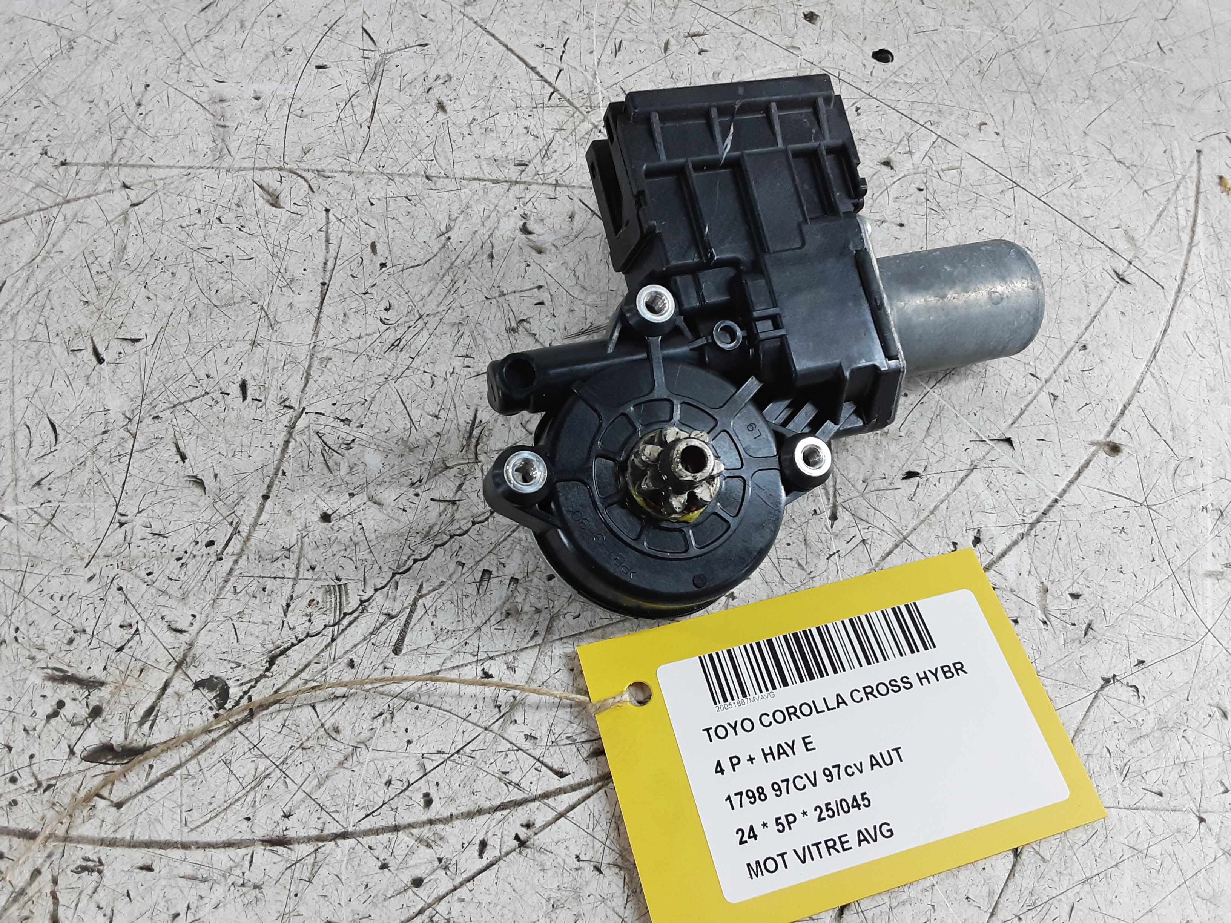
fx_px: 960
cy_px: 462
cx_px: 616
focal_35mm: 27
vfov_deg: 51.4
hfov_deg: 65.3
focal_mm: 2.91
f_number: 1.9
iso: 160
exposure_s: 1/50
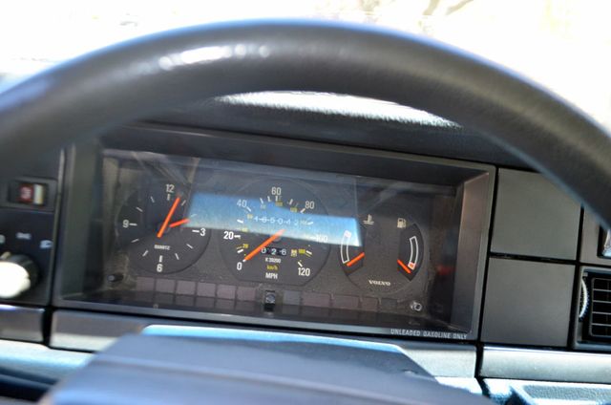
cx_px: 306
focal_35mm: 33
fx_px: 559
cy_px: 202
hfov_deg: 57.3
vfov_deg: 39.8
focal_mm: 22
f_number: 3.8
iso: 450
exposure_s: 1/60
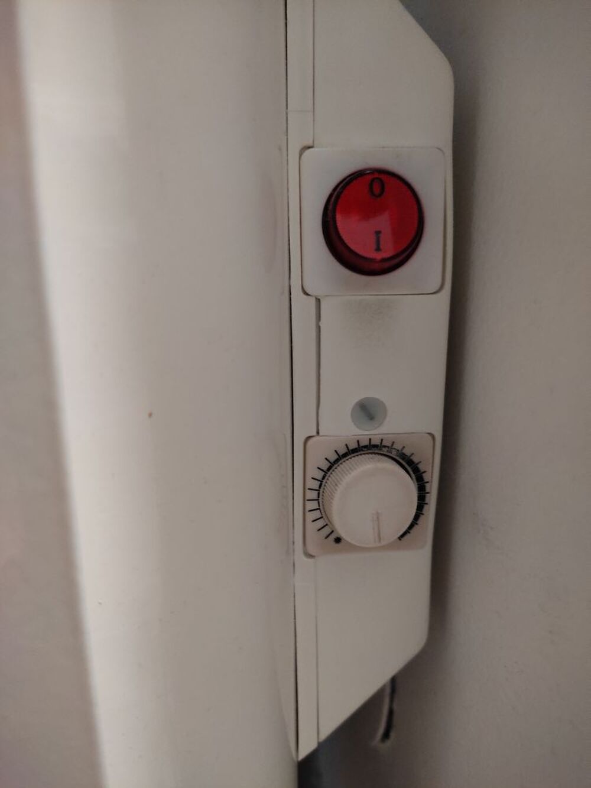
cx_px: 296
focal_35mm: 26
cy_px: 394
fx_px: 592
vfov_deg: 67.3
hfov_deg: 53.1
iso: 1137
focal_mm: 4.74
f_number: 1.79
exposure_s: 1/33
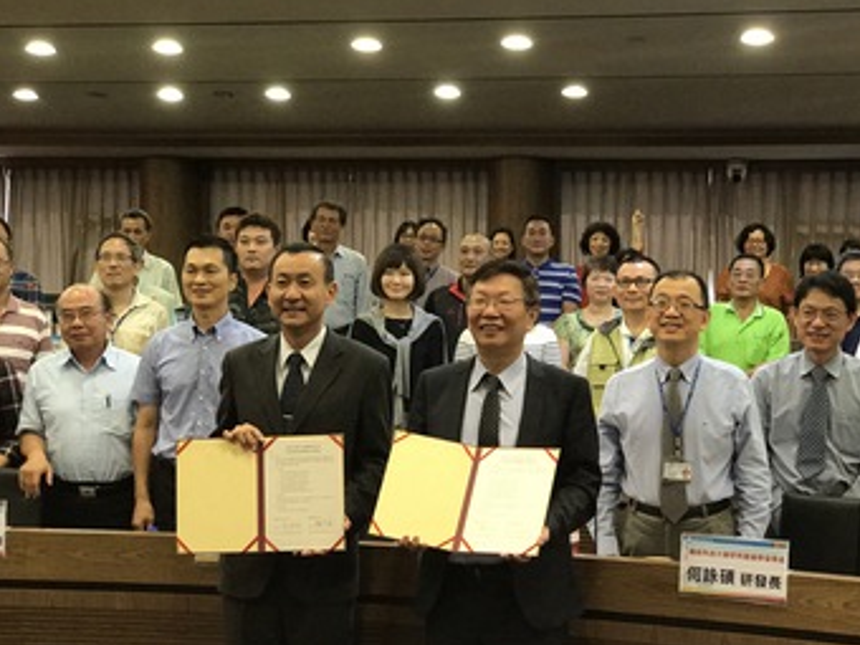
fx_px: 1665
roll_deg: -0.7
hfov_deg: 29.0
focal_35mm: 67
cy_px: 369
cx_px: 460
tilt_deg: -3.1
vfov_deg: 21.9
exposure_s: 1/60
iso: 400
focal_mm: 6.6
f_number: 2.8
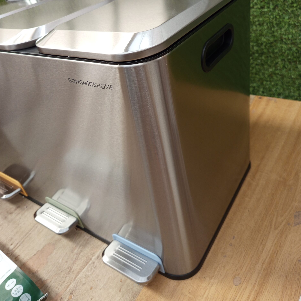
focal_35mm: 29
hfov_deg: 55.6
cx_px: 150
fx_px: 285
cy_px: 110
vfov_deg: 54.9
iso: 272
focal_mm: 5.24
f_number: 1.7
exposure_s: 1/50
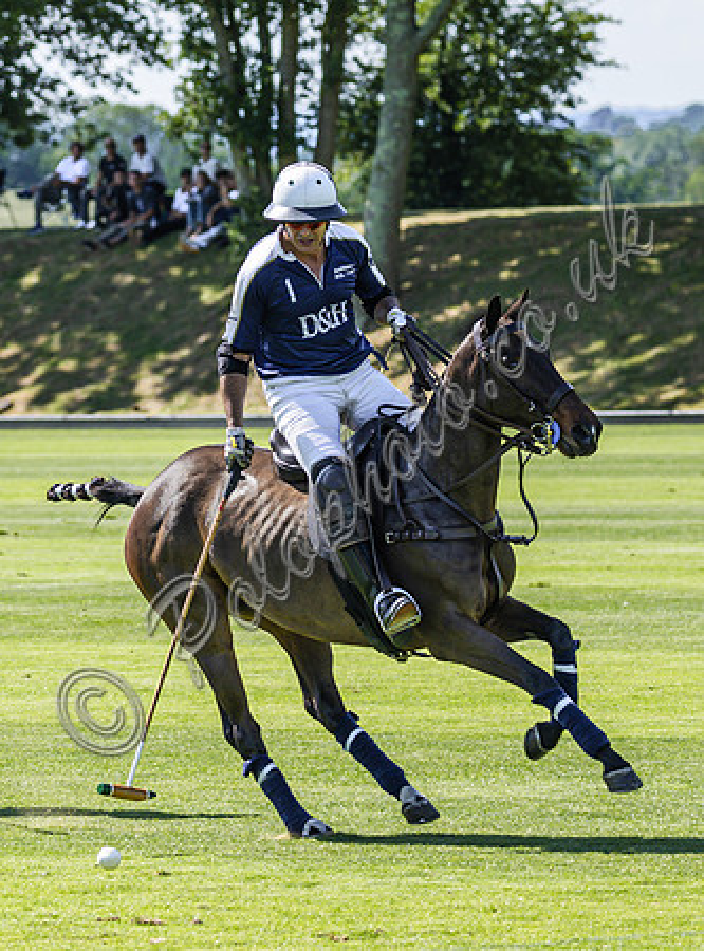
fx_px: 10325
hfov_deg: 3.9
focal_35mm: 378
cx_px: -159
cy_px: 469
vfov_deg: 5.3
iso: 320
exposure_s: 1/1000
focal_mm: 160
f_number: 4.8
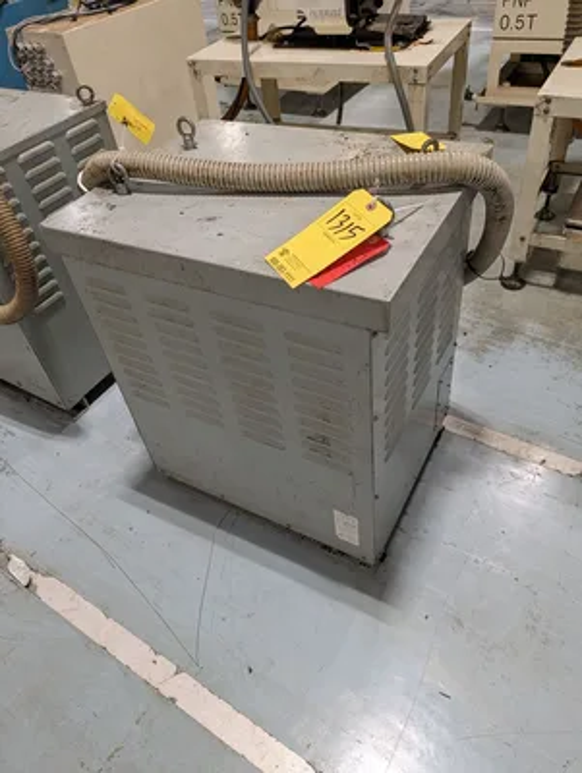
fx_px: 537
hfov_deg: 56.9
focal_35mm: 24
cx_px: 291
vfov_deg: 71.5
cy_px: 386
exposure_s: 1/929
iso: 597
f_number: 1.68
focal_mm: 6.9
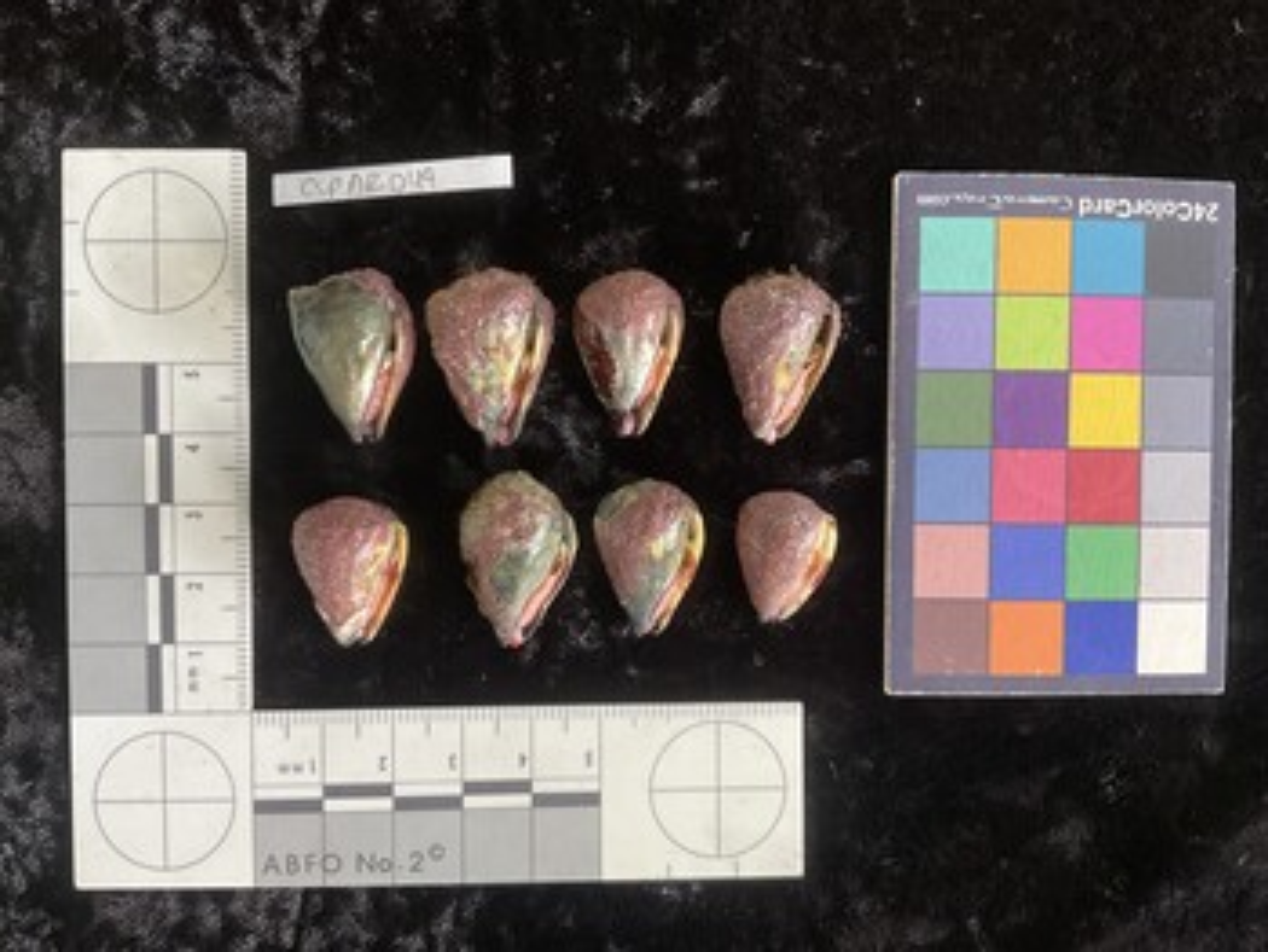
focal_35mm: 29
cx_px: 634
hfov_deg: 61.6
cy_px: 476
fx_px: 1063
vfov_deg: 48.3
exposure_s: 1/60
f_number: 1.8
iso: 100
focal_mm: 3
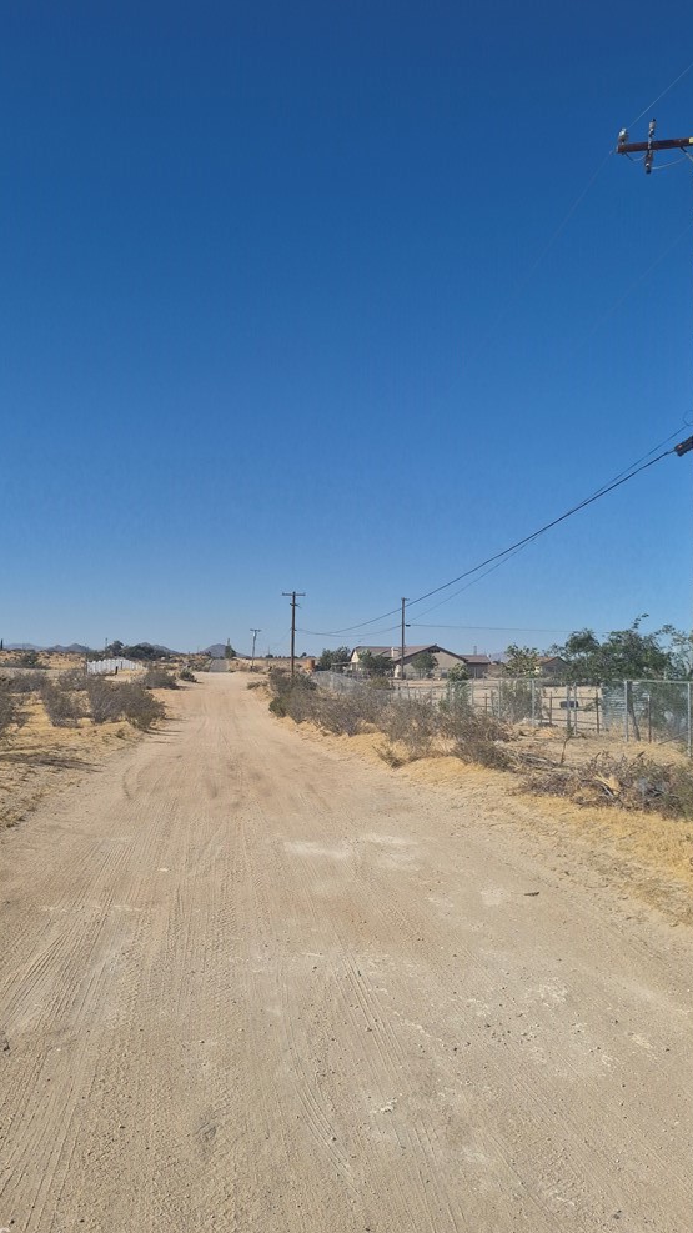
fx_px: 850
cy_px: 617
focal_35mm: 26
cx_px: 230
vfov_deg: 71.9
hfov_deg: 43.7
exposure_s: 1/7696
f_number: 1.8
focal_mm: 5.4
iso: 64
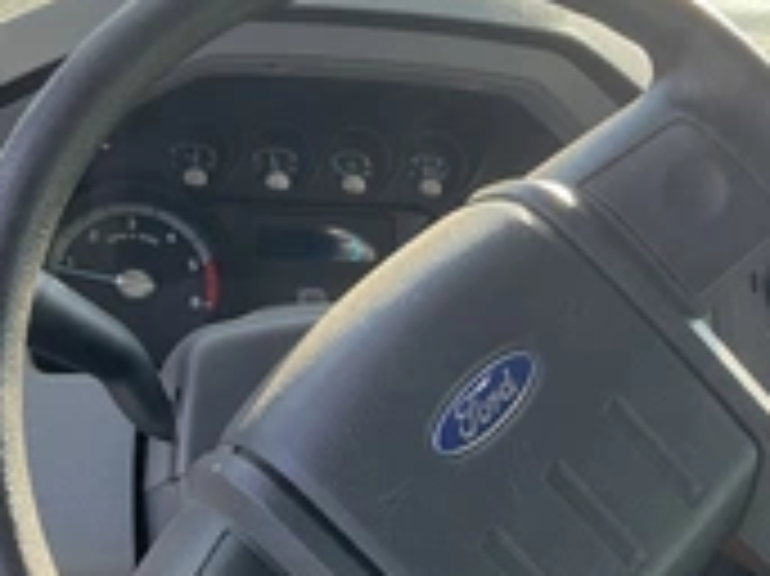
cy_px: 414
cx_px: 522
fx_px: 1512
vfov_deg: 21.4
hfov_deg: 28.4
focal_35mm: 68
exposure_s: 1/129
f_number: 1.8
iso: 32
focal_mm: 3
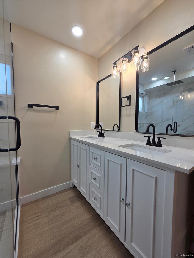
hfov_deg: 89.9
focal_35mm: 13
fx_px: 97
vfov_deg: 106.2
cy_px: 129
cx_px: 97
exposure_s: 1/120
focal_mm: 2.2
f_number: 2.2
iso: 64
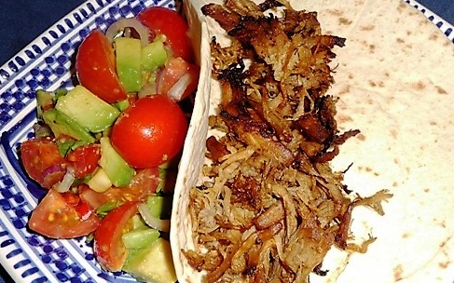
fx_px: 482
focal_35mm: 39
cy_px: 178
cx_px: 243
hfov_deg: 50.4
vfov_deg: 32.6
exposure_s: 1/30
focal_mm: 4.7
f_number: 3.3
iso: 100
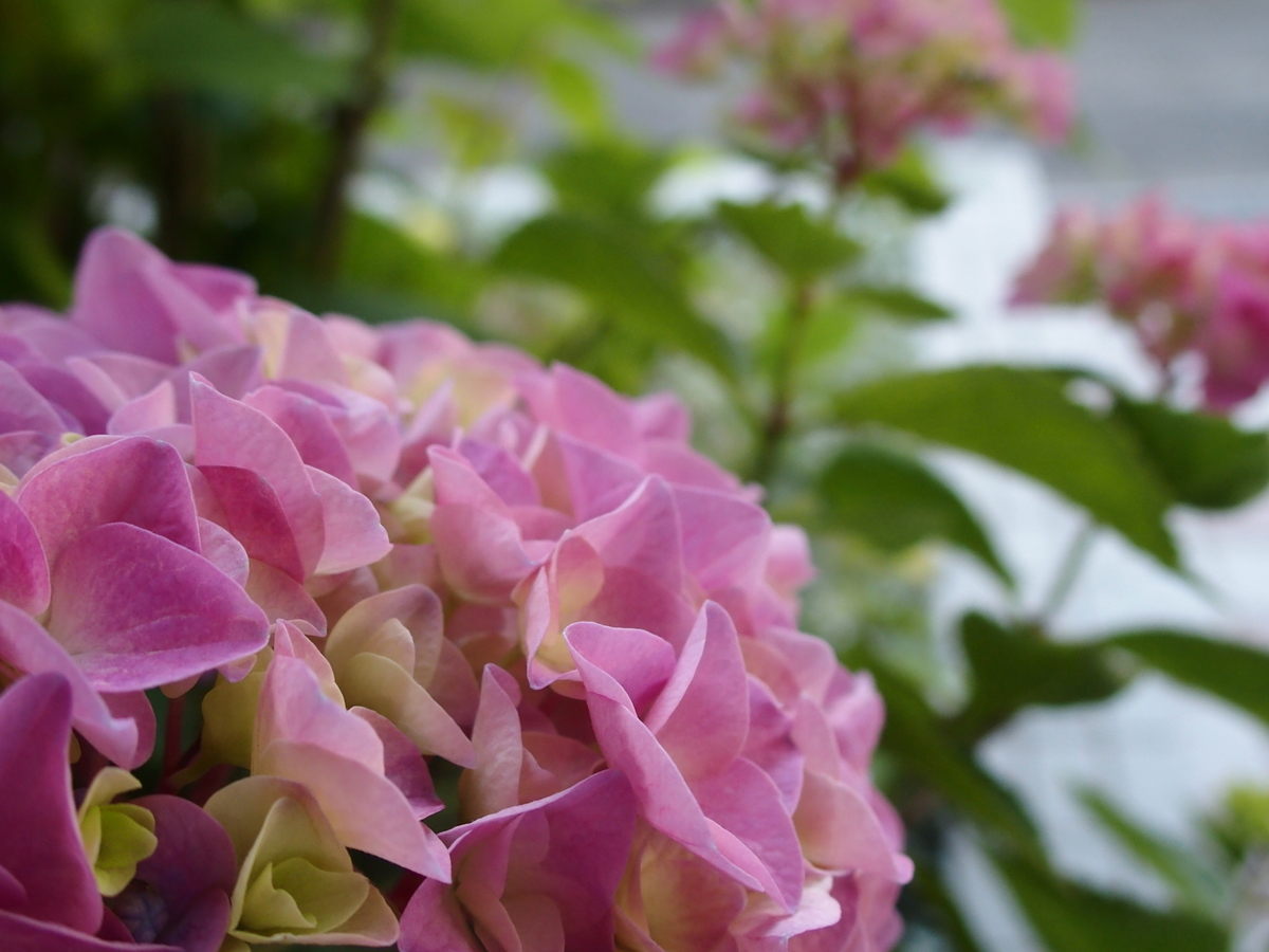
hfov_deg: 44.8
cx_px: 634
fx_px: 1540
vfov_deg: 34.3
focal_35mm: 42
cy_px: 476
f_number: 2.8
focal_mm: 9
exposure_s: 1/160
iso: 320
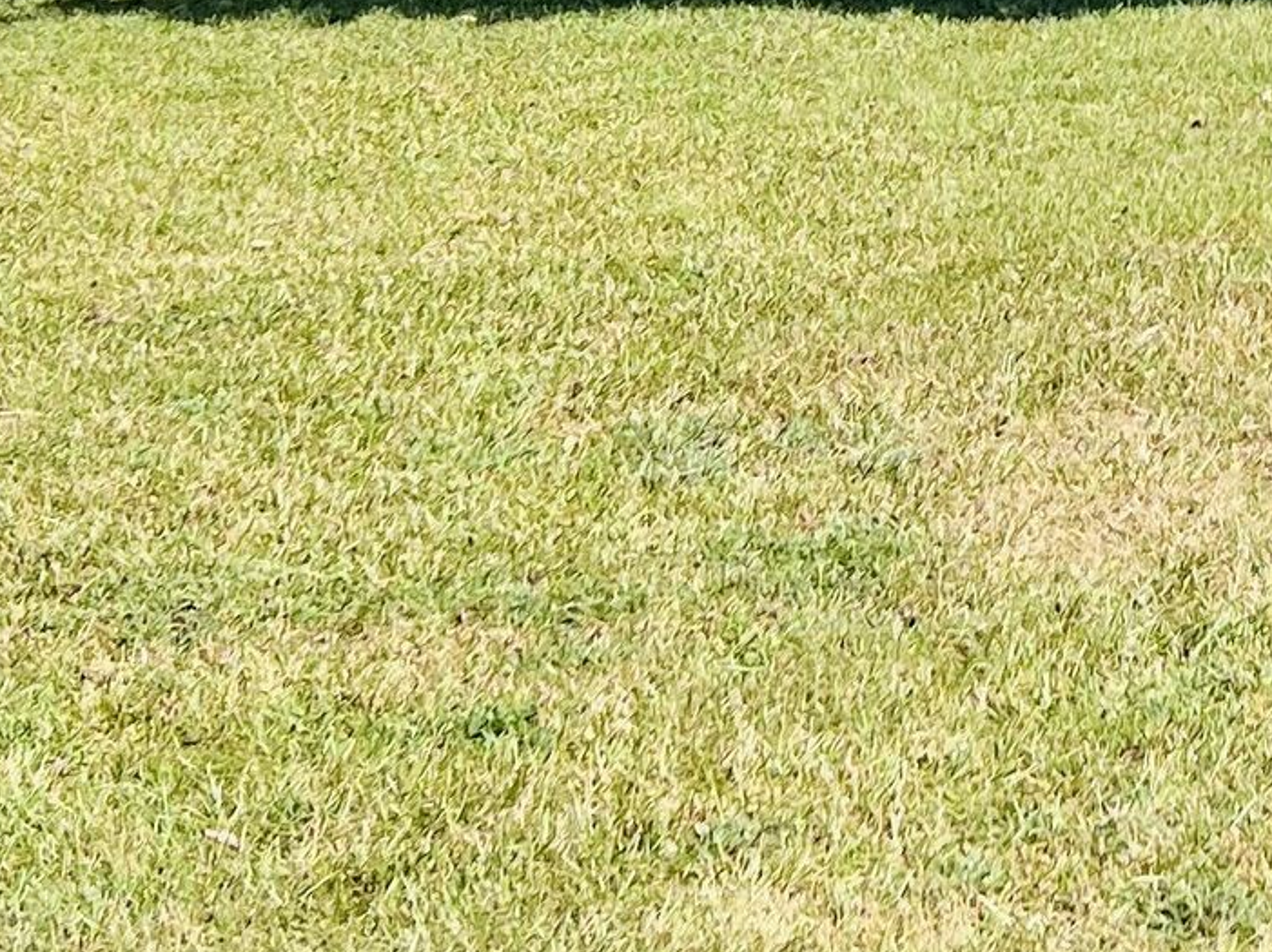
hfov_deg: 16.6
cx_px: 1490
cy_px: -578
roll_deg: +0.3
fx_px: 4187
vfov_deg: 12.2
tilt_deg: +5.2
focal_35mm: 114
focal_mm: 5.7
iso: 50
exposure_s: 1/2571
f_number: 1.5
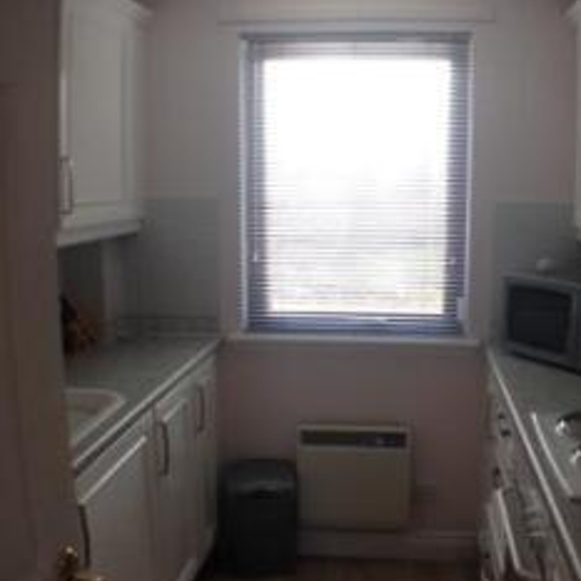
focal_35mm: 58
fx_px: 1101
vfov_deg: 29.5
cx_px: 367
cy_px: 345
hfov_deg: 29.4
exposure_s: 1/60
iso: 50
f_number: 2.4
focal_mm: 4.28
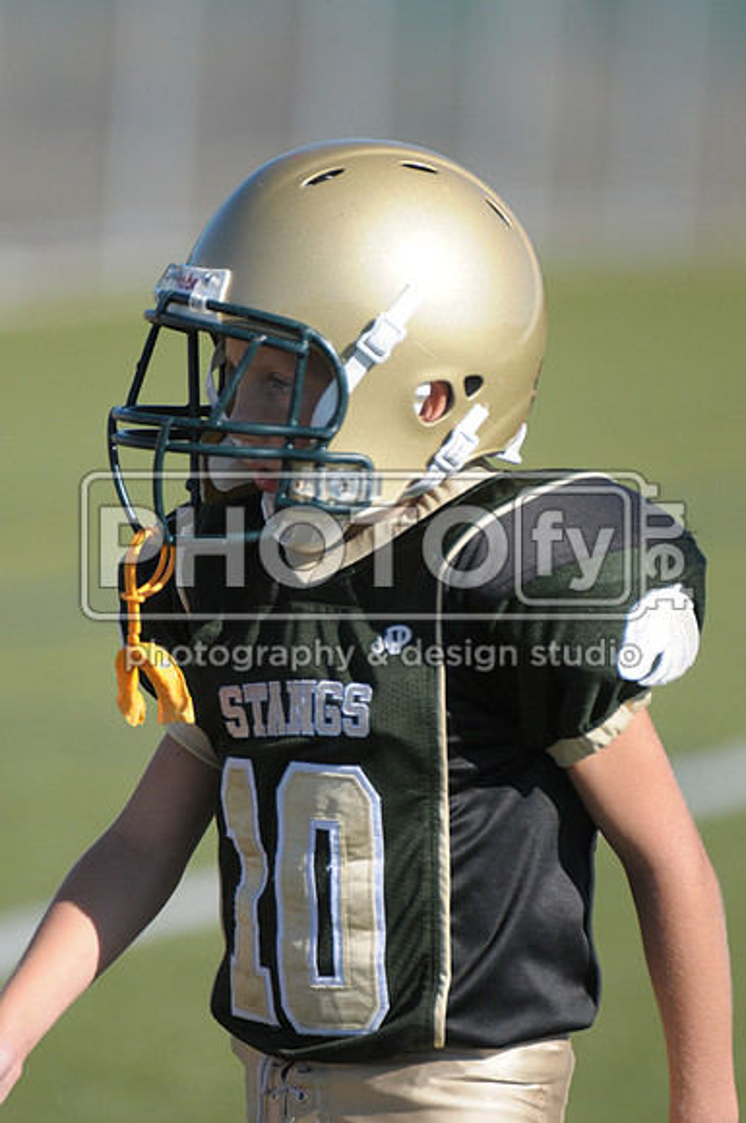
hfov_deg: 2.3
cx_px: 373
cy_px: 562
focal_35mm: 600
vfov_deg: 3.4
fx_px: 18704
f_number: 4
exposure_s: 1/3200
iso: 640
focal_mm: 400
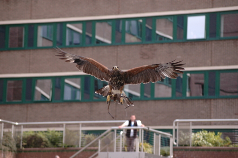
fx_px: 941
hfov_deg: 14.4
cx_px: 119
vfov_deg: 9.6
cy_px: 79
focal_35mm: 142
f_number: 4.5
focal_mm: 95
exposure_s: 1/400
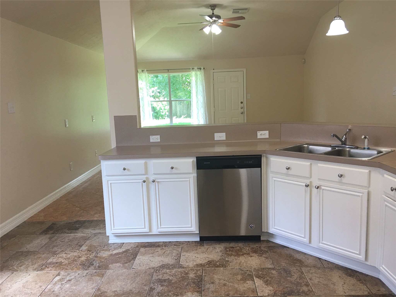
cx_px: 198
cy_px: 148
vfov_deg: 48.2
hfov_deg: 61.7
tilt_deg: -7.4
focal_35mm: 29
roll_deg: +2.0
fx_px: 332
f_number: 2.2
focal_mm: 4.15
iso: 32
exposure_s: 1/30
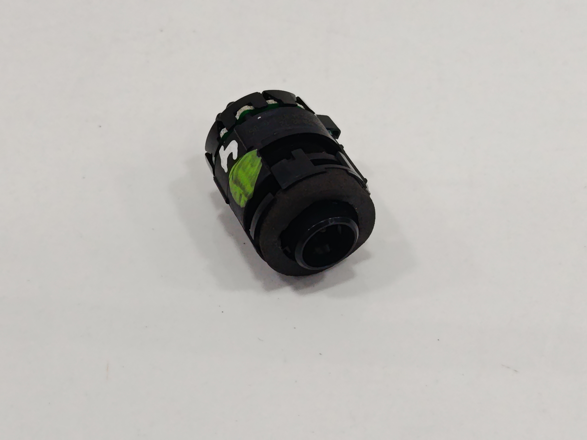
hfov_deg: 36.2
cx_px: 294
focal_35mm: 53
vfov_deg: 27.5
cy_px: 220
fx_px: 899
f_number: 1.7
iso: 818
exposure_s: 1/100
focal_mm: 5.24
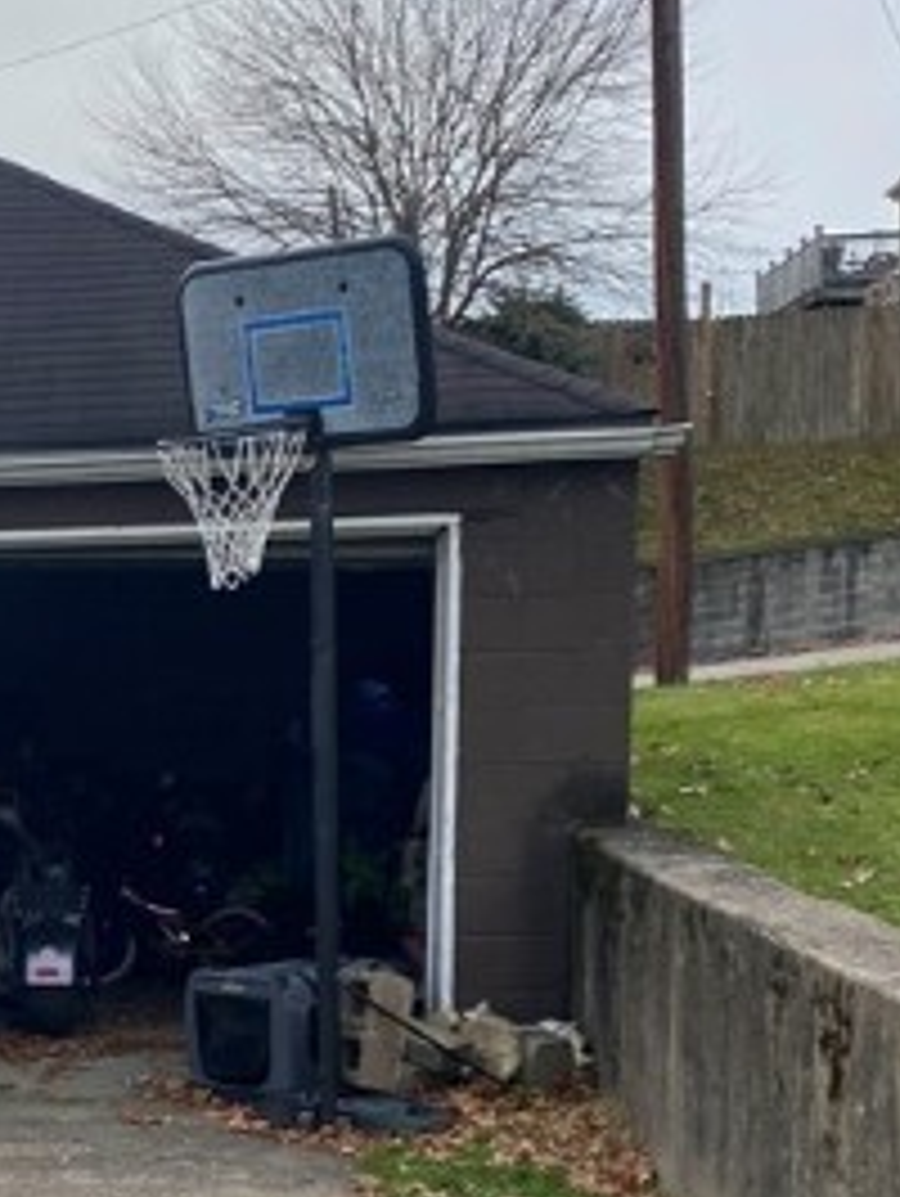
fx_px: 2596
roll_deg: +0.2
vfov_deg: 25.2
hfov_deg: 18.7
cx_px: -166
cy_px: 1071
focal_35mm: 75
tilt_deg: -6.8
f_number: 1.8
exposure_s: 1/1779
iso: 32
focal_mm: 4.25
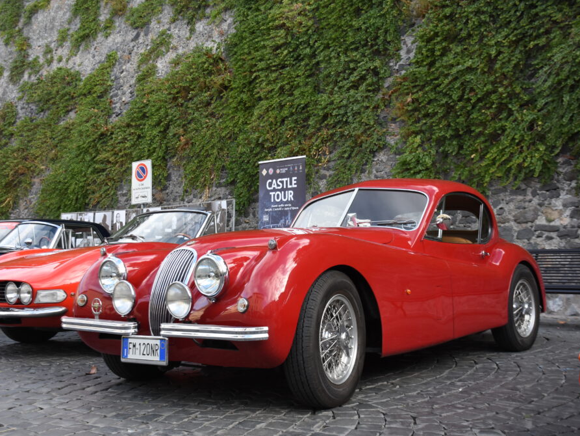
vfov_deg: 33.6
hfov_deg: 43.8
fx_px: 721
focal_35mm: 43
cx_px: 266
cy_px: 214
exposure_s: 1/800
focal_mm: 26
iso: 900
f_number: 5
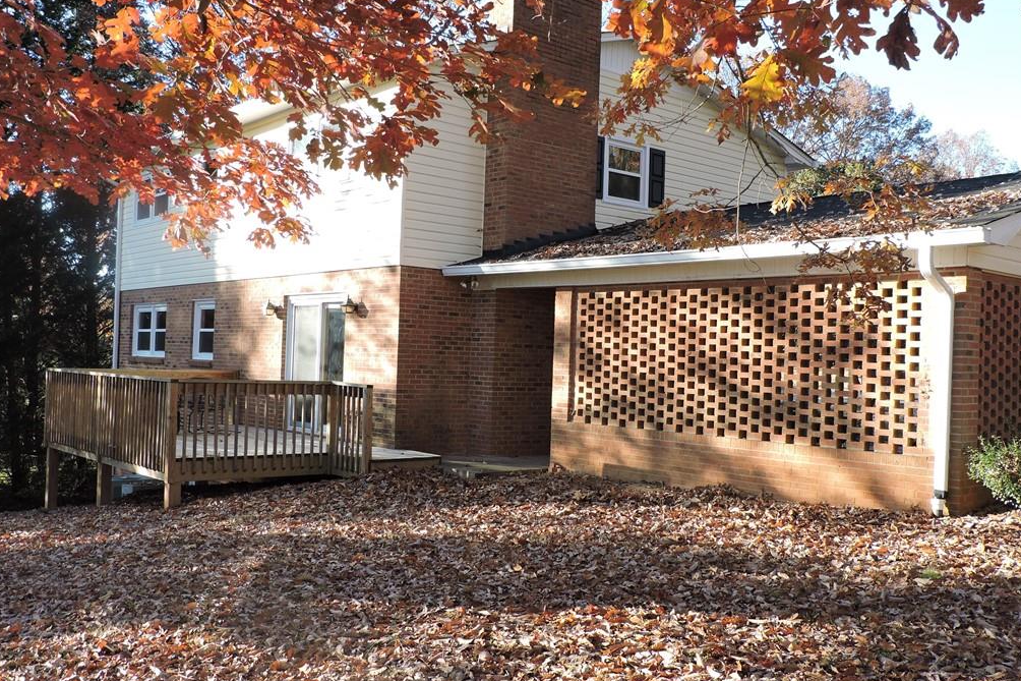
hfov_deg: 54.4
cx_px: 514
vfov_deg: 37.8
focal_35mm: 35
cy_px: 351
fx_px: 992
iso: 100
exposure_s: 1/160
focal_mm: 5.9
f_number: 3.2
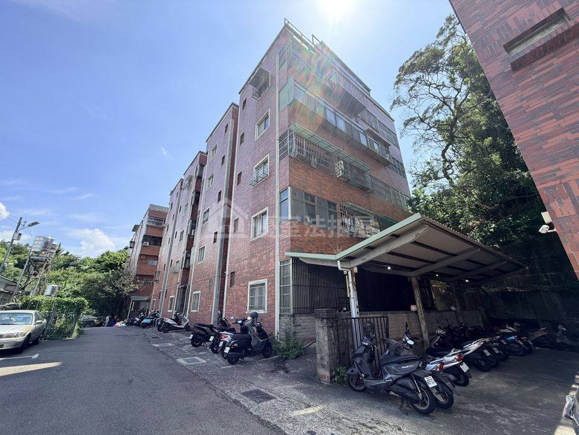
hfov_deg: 102.1
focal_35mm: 14
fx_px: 234
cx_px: 290
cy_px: 218
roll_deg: +2.7
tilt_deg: +24.8
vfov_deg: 85.7
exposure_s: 1/564
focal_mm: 2.22
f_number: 2.2
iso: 40
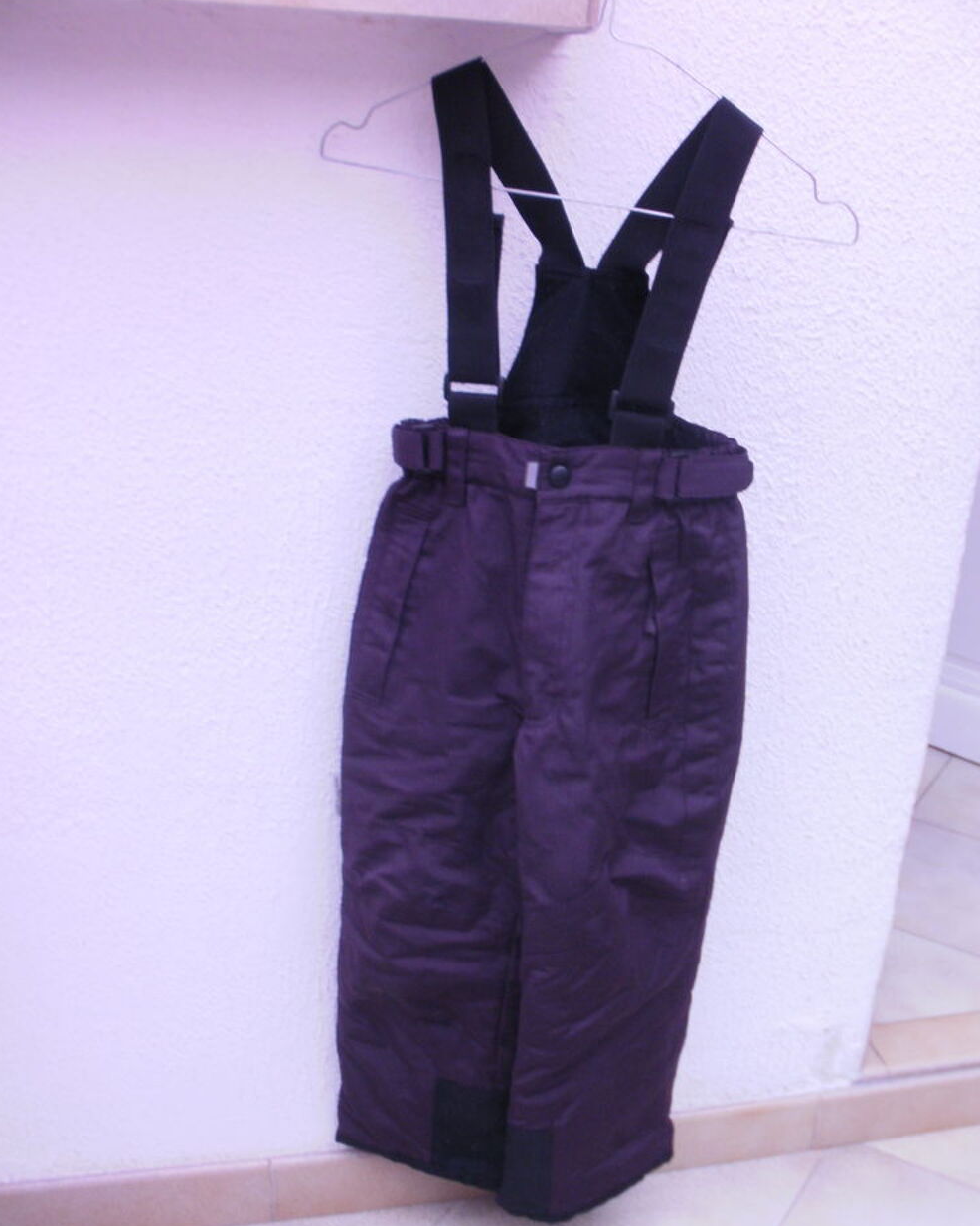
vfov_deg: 47.9
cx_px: 491
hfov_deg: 39.1
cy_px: 653
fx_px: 1378
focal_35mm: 38
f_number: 3.5
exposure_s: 1/30
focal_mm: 6.3
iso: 125
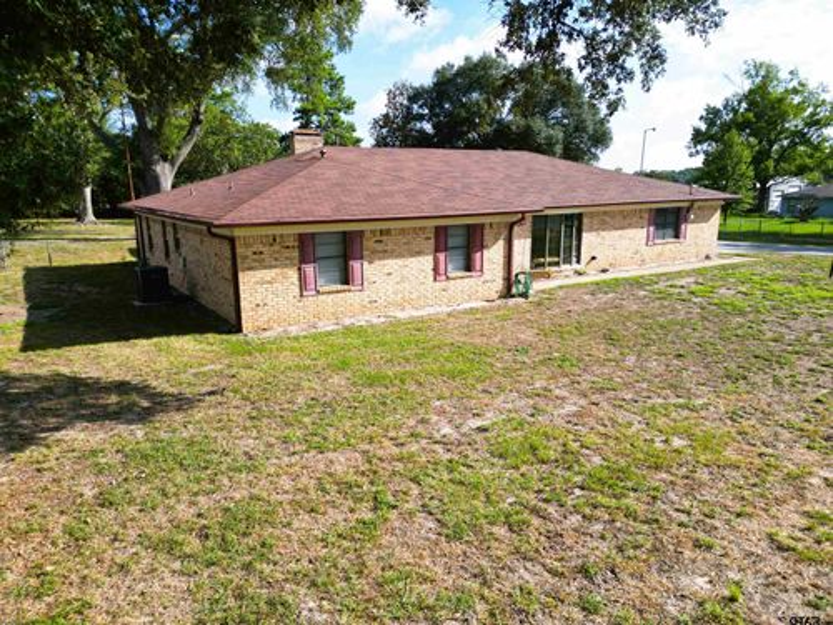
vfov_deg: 56.8
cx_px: 416
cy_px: 312
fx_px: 578
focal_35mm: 24
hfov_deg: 71.6
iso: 200
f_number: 1.7
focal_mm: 6.72
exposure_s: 1/2500
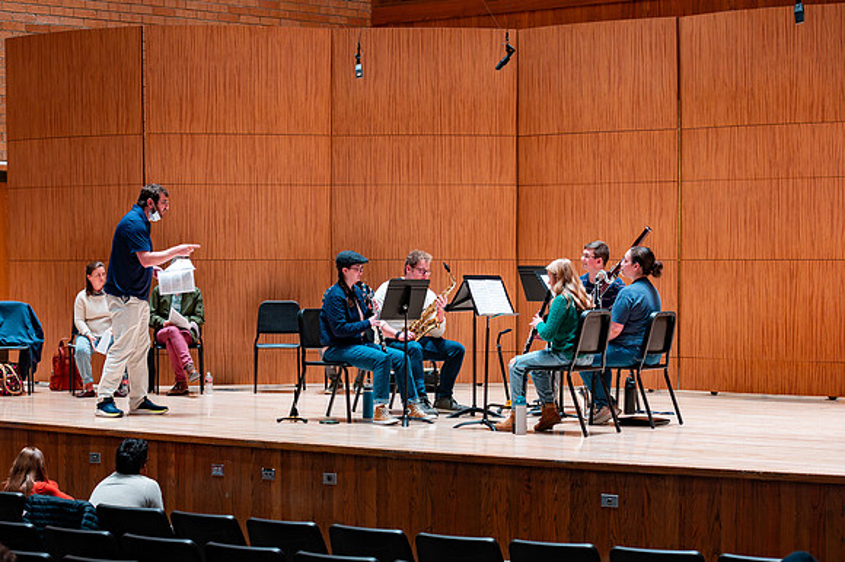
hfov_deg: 24.7
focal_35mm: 82
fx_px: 1931
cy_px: 330
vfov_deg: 16.6
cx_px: 348
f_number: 4
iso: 800
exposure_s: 1/50
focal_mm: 70
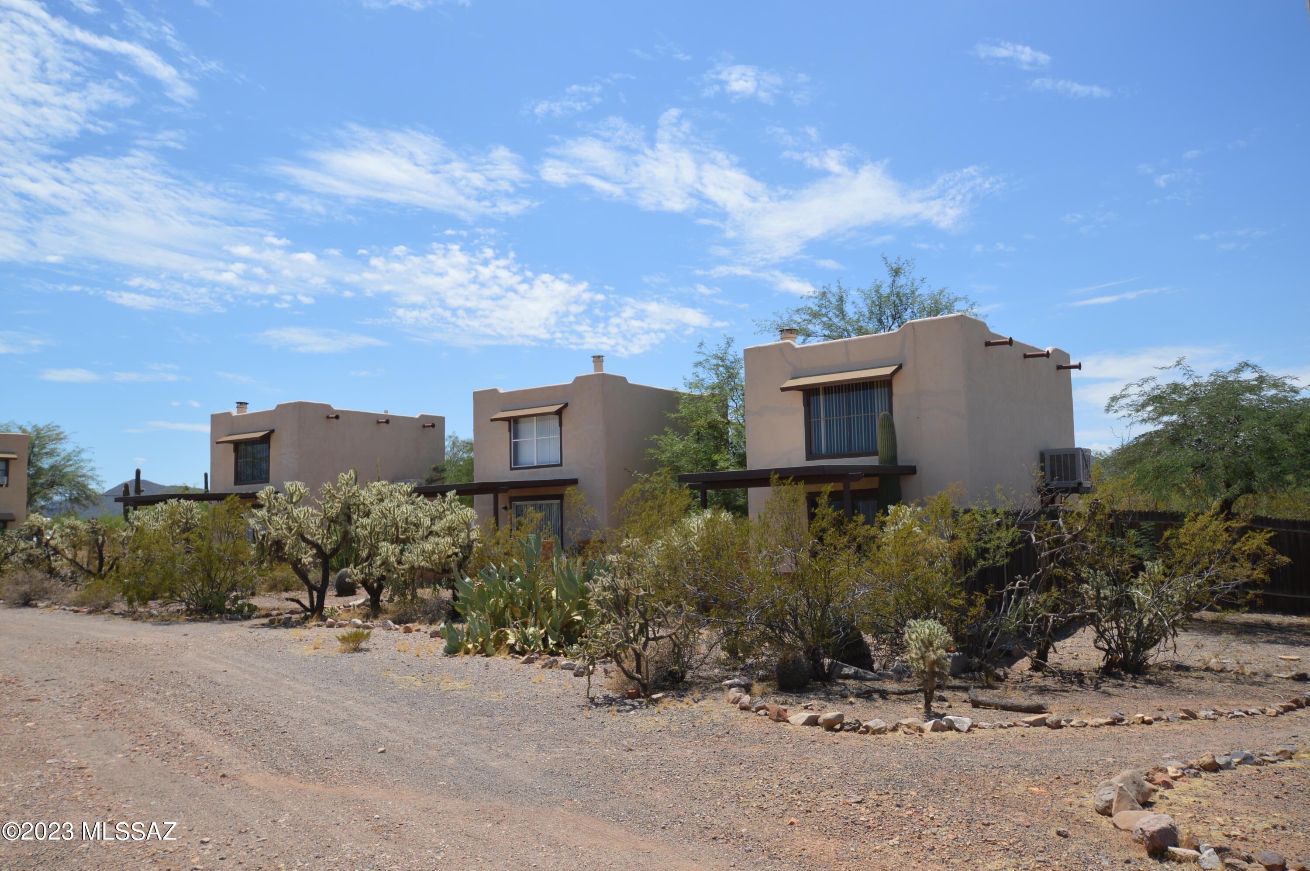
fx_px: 1036
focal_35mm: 28
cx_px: 655
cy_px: 436
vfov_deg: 45.6
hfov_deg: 64.6
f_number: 9
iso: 100
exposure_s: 1/320
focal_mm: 19
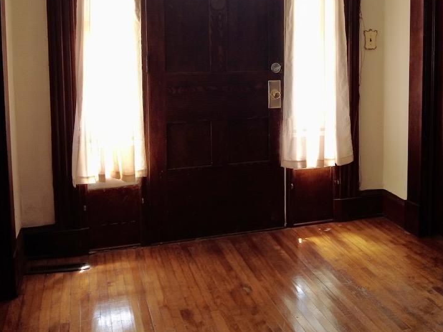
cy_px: 71
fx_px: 461
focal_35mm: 36
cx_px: 237
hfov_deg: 51.3
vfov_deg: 38.3
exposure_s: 1/15
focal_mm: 4.4
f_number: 1.8
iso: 200
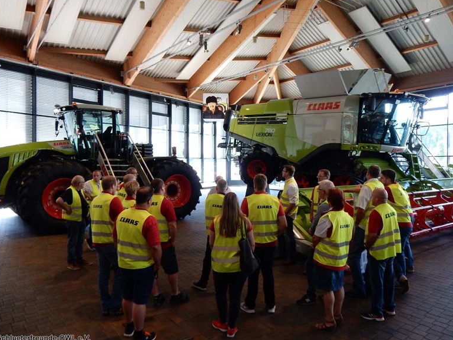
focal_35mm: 26
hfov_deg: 67.3
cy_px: 169
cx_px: 227
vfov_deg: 53.1
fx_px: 340
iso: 140
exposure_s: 1/30
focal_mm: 4.5
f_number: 3.7
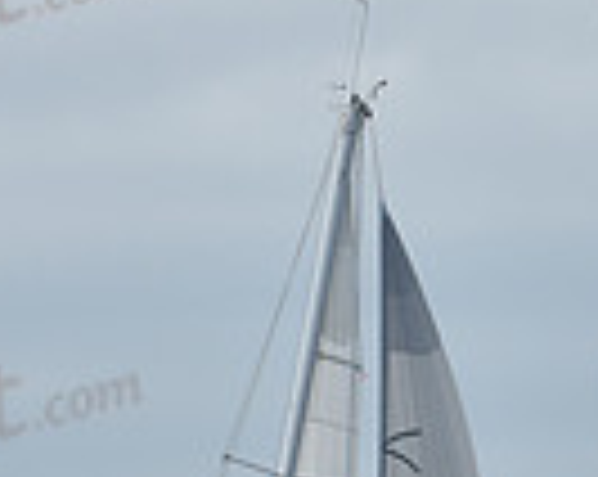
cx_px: 375
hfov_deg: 2.9
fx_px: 11964
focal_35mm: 677
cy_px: 626
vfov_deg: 2.3
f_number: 5.6
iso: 200
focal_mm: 165
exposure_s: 1/2000
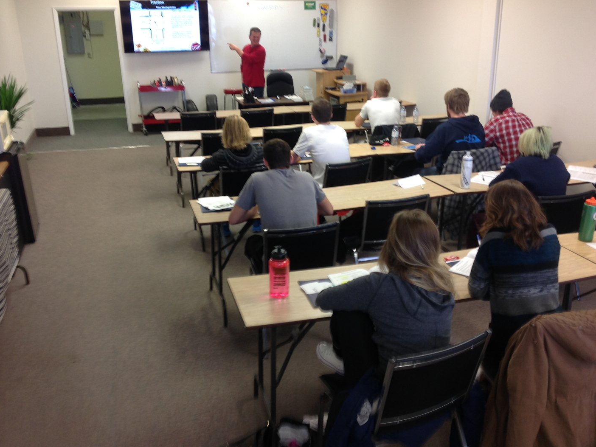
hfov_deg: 51.3
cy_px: 223
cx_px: 306
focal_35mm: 36
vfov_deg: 39.7
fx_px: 620
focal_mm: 4.28
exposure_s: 1/15
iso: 50
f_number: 2.4
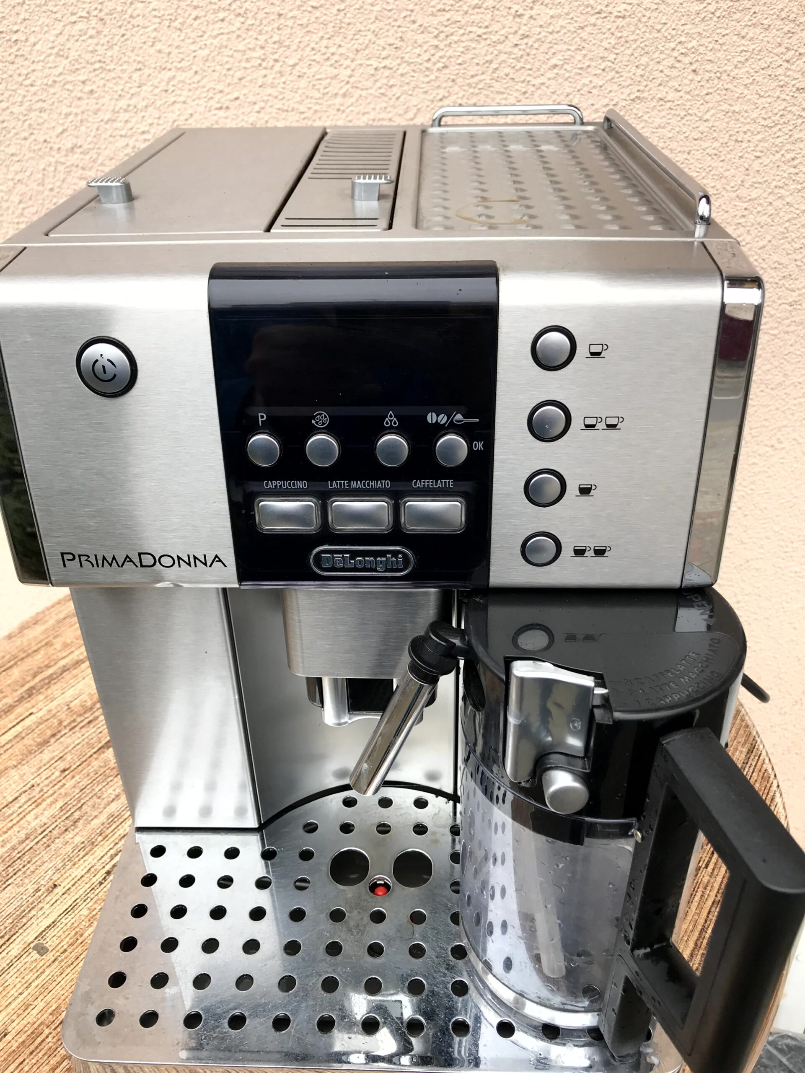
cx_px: 402
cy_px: 536
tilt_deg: -31.3
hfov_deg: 49.8
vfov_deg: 63.4
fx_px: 868
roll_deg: +2.3
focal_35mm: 28
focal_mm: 3.99
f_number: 1.8
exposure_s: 1/209
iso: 20
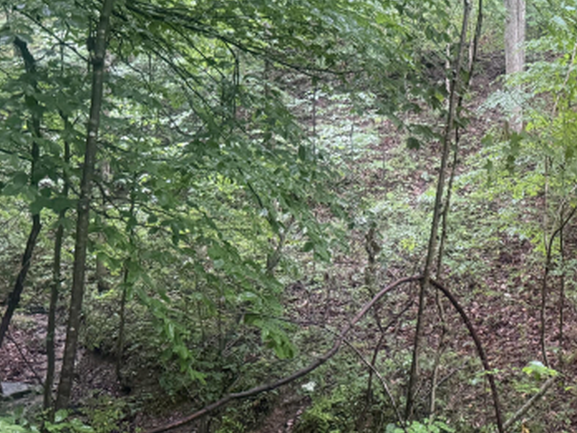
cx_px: 546
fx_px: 767
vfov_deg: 31.5
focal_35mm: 46
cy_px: 199
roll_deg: +0.0
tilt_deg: -1.3
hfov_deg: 37.8
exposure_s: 1/60
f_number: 1.78
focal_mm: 6.76
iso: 500
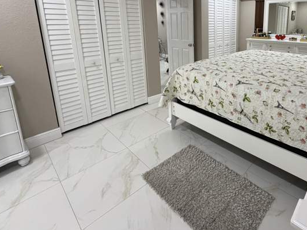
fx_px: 186
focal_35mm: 21
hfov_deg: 75.6
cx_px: 213
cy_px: 60
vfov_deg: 60.3
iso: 320
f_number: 2.2
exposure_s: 1/120
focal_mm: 2.22
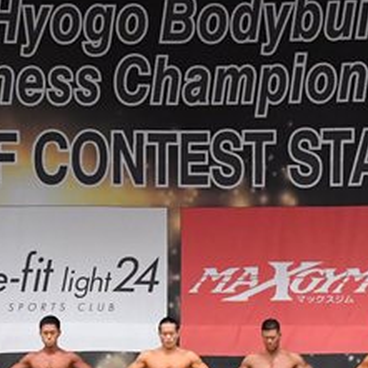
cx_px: 181
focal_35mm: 170
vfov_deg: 10.2
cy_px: 393
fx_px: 2045
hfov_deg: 10.3
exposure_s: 1/400
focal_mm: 38
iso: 6400
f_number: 5.6
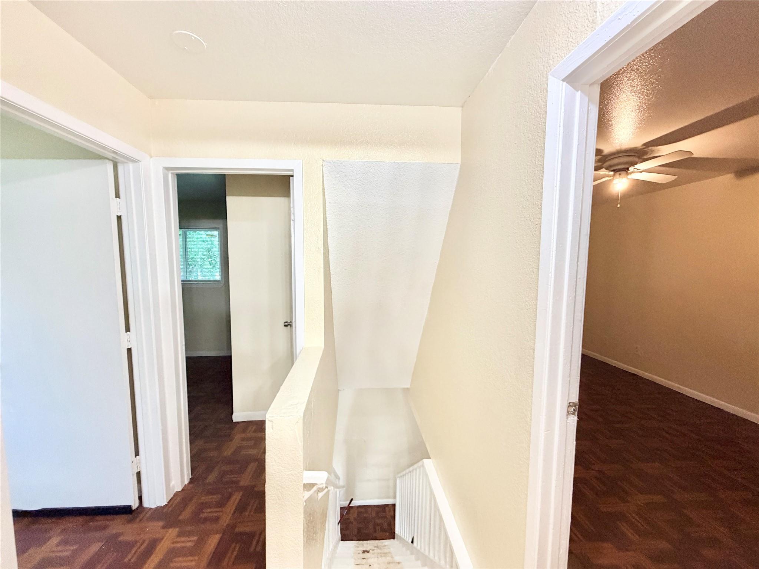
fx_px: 307
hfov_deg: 102.1
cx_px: 380
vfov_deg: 85.7
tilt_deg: -5.4
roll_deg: -0.2
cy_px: 284
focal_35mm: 14
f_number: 2.2
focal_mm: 2.22
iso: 320
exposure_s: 1/60
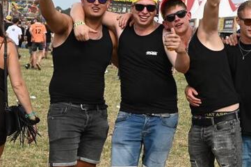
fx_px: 690
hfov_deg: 19.8
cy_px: 65
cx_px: 273
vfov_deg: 13.8
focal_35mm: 99
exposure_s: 1/320
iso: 100
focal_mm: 36
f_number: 6.3
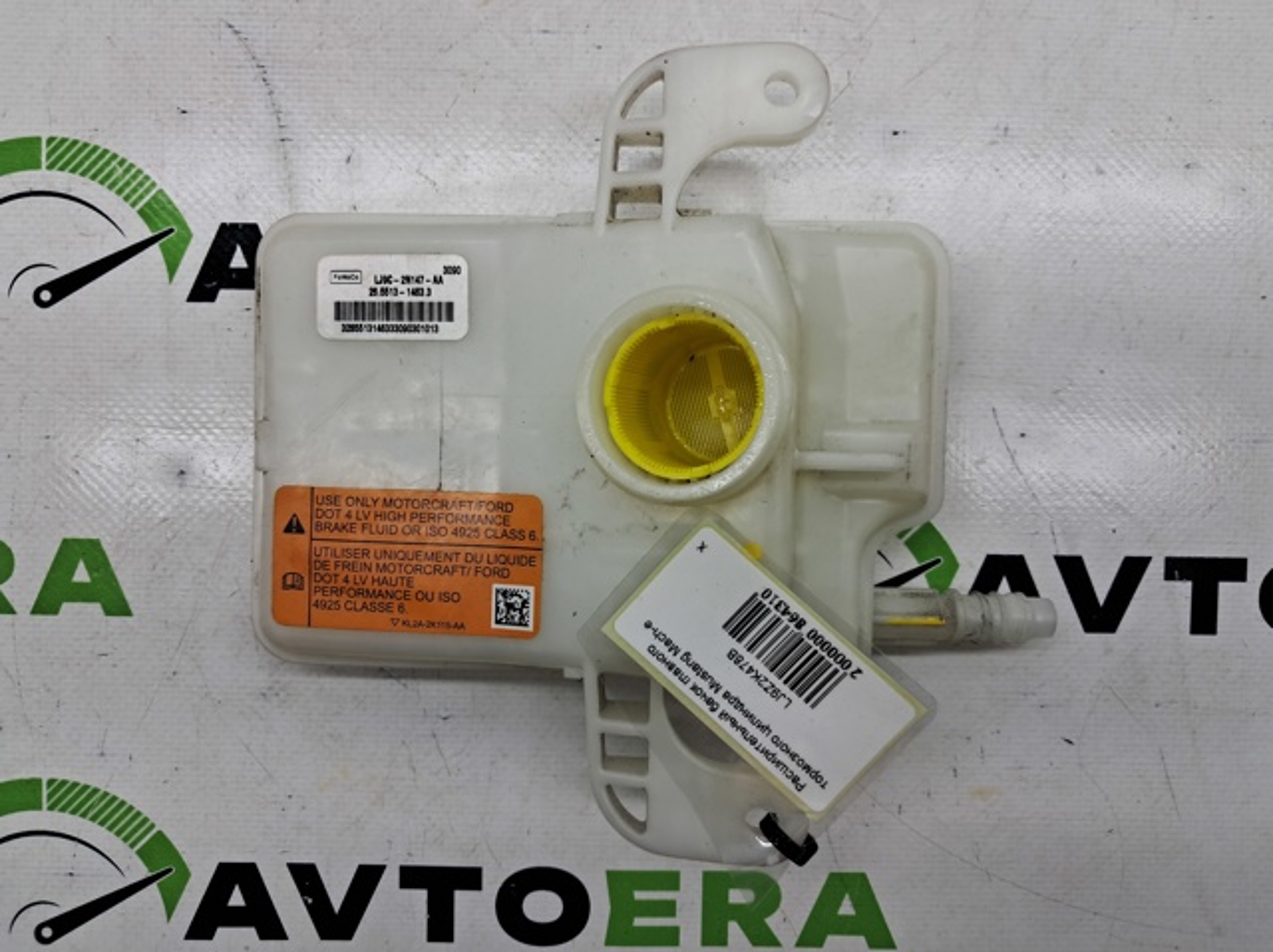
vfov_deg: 51.3
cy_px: 476
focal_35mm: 27
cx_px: 636
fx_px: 992
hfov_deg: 65.4
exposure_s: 1/100
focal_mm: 4
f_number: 1.8
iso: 50
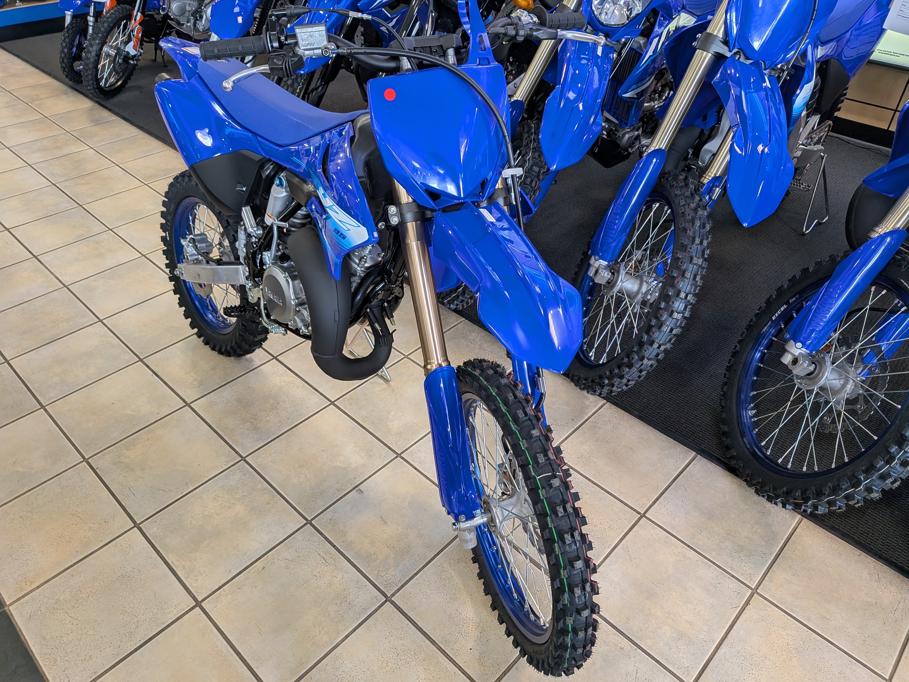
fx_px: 630
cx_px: 454
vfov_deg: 56.8
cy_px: 341
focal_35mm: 24
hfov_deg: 71.6
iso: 45
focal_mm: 4.53
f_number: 1.7
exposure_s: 1/120
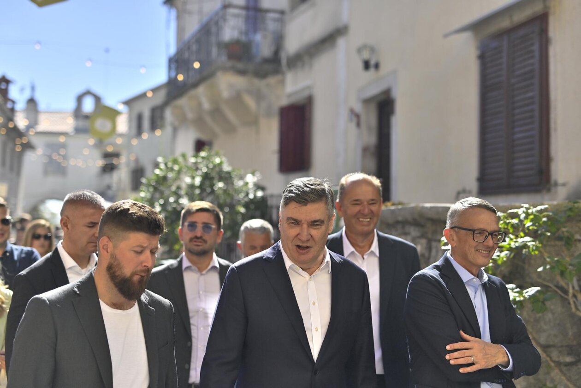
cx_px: 290
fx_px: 807
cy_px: 194
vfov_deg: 27.0
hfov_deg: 39.6
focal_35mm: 50
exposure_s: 1/8000
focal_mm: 50
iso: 125
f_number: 2
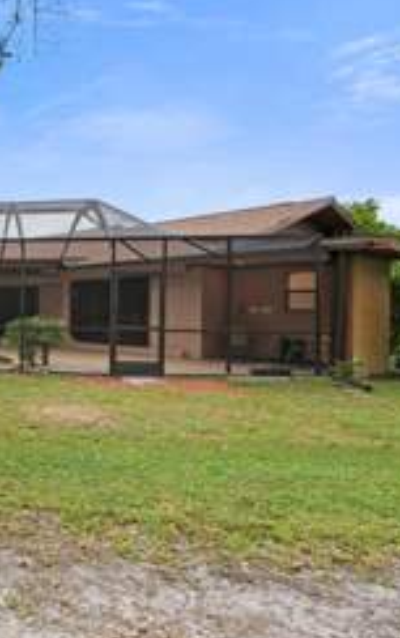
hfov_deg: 33.7
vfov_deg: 66.4
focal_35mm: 28
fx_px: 487
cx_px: -107
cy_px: 312
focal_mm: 14
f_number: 6.3
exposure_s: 1/320
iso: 250
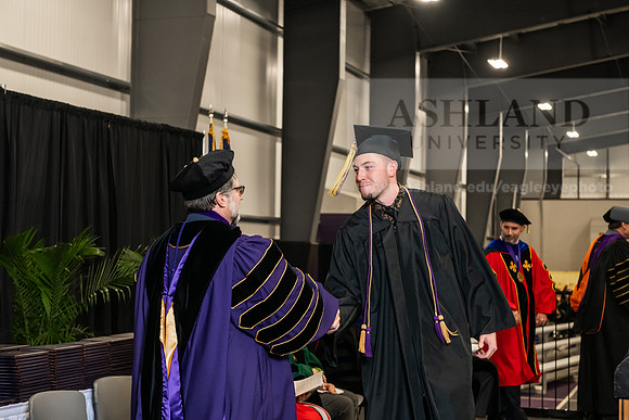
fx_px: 1153
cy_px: 210
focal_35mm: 66
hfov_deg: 30.5
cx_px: 314
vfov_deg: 20.6
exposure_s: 1/200
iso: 2500
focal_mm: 66
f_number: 5
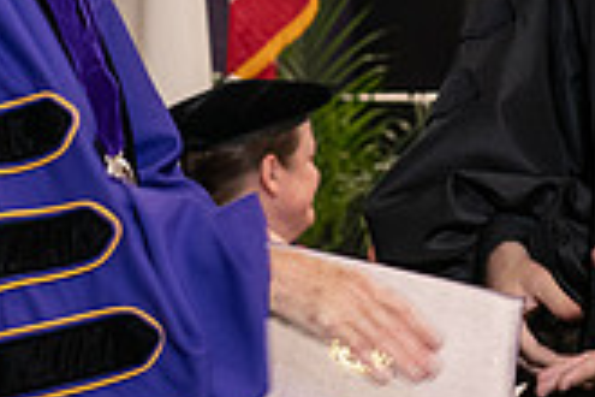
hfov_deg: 8.4
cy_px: -125
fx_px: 4066
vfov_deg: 5.6
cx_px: 357
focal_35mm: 246
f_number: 5
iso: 2000
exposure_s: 1/125
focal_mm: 70
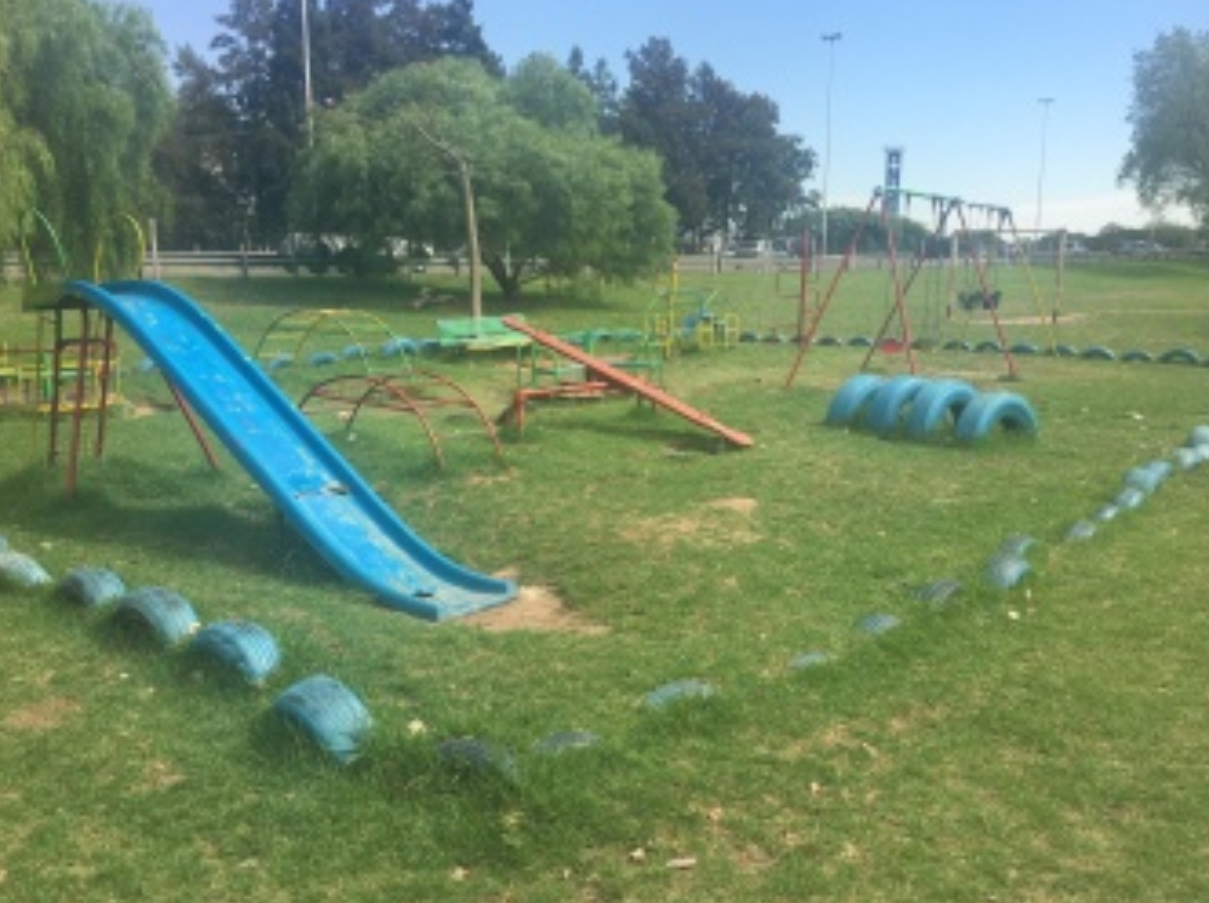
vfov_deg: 44.1
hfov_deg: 56.9
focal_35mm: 32
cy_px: 452
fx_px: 1116
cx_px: 615
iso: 25
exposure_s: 1/1241
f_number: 2.2
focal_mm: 4.15
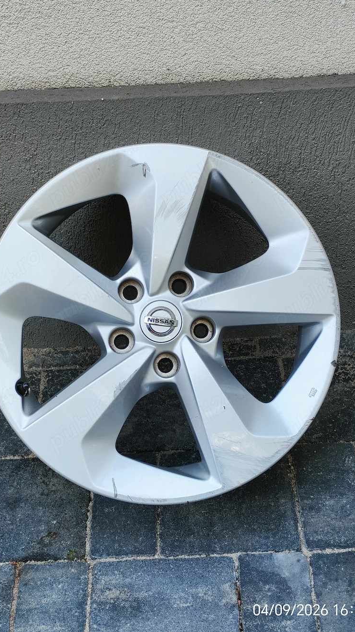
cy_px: 315
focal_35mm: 67
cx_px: 156
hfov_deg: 18.0
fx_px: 1121
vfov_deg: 31.4
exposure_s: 1/100
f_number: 1.9
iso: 100
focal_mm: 6.12
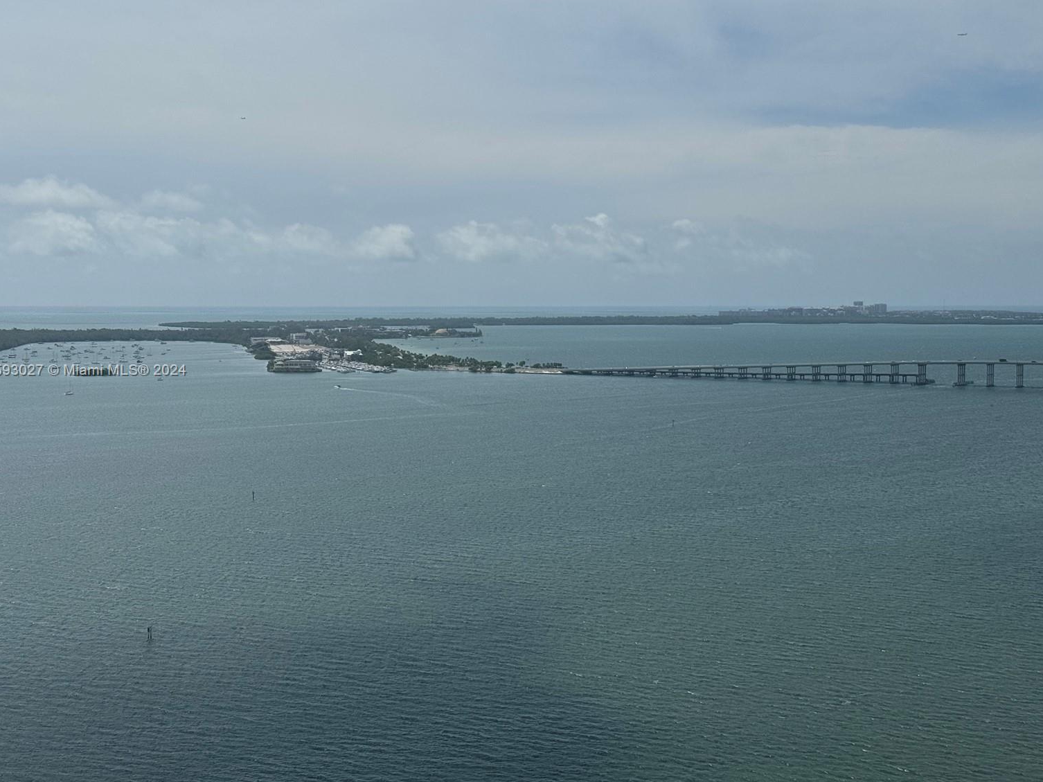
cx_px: 519
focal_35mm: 51
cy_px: 371
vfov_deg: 28.5
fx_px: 1536
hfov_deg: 37.5
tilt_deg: -3.7
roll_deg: -0.4
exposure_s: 1/15152
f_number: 1.78
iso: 64
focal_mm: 6.76
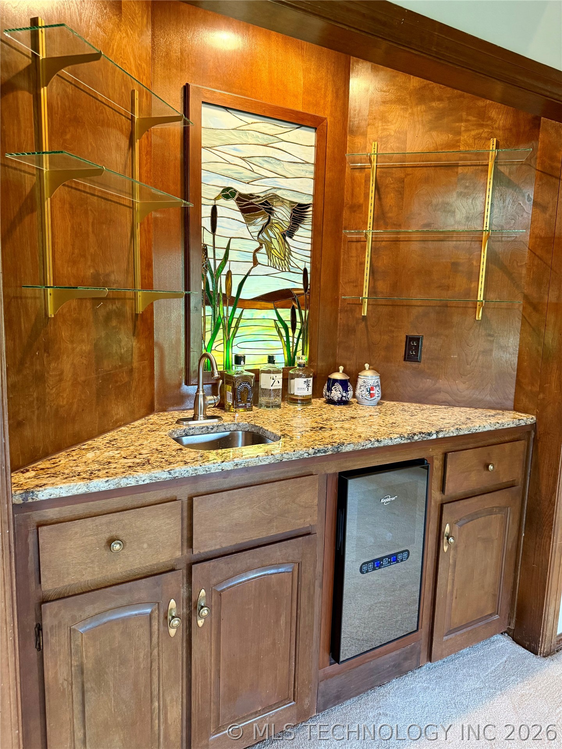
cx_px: 281
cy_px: 374
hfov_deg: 56.8
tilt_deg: -8.0
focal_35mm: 24
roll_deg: -1.9
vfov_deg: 71.6
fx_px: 520
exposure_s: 1/60
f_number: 1.78
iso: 400
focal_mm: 6.76
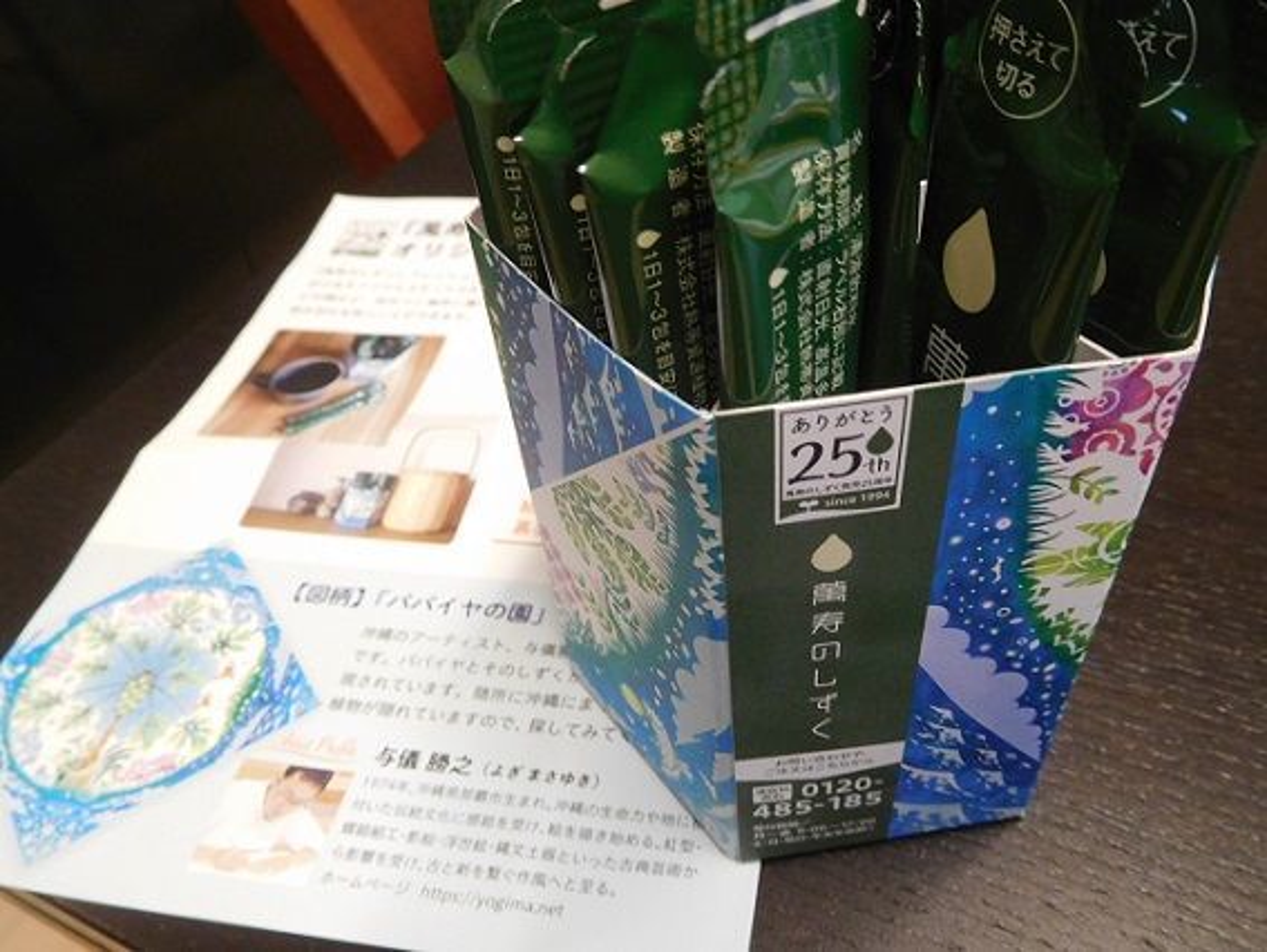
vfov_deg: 54.9
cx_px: 634
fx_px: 916
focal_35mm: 25
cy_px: 476
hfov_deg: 69.4
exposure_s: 1/15
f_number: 3.4
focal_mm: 4.5
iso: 400
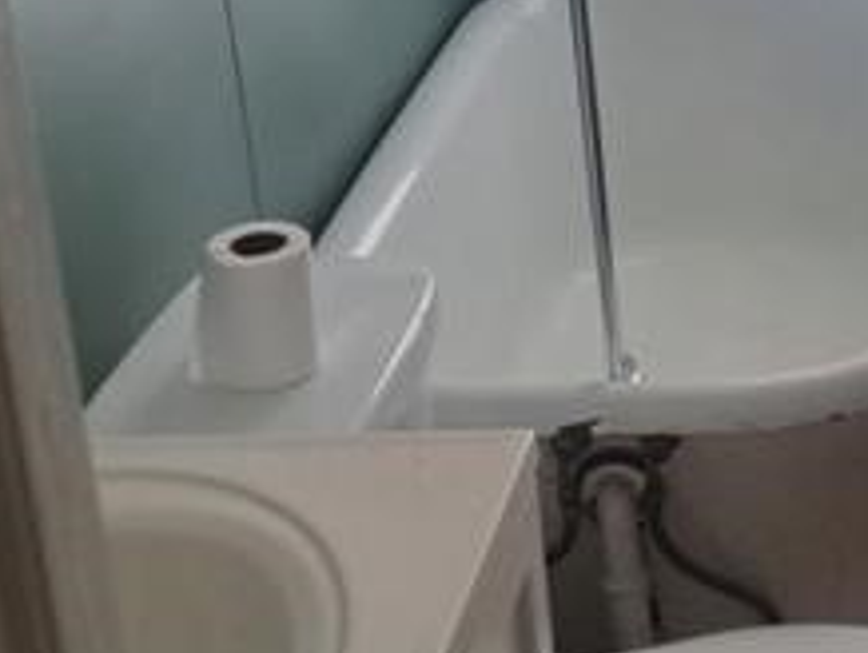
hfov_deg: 21.4
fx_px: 2209
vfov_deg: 16.6
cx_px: 884
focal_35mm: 88
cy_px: 92
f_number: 1.8
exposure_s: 1/120
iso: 50
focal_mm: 5.23
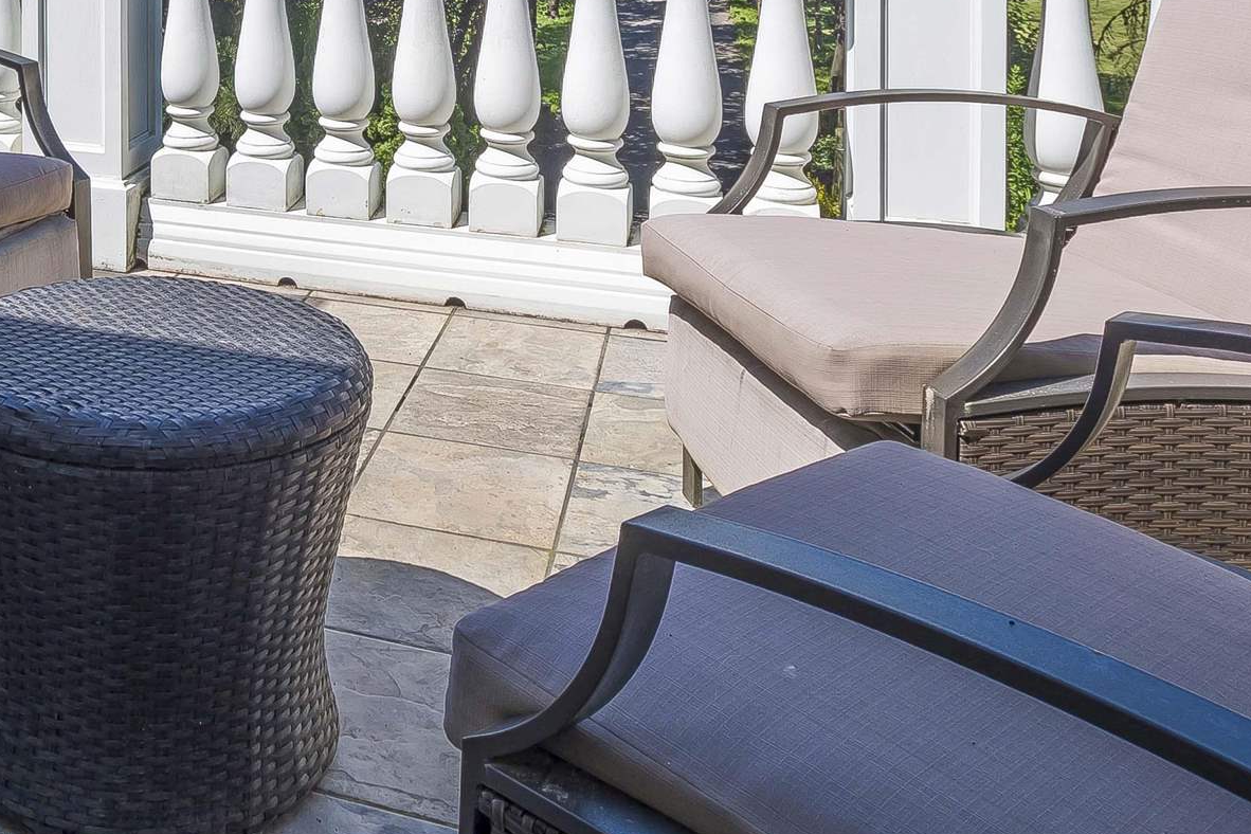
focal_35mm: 39
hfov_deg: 45.1
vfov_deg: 29.2
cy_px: -184
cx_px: 130
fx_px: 1355
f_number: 9
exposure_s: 1/320
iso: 100
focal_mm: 10
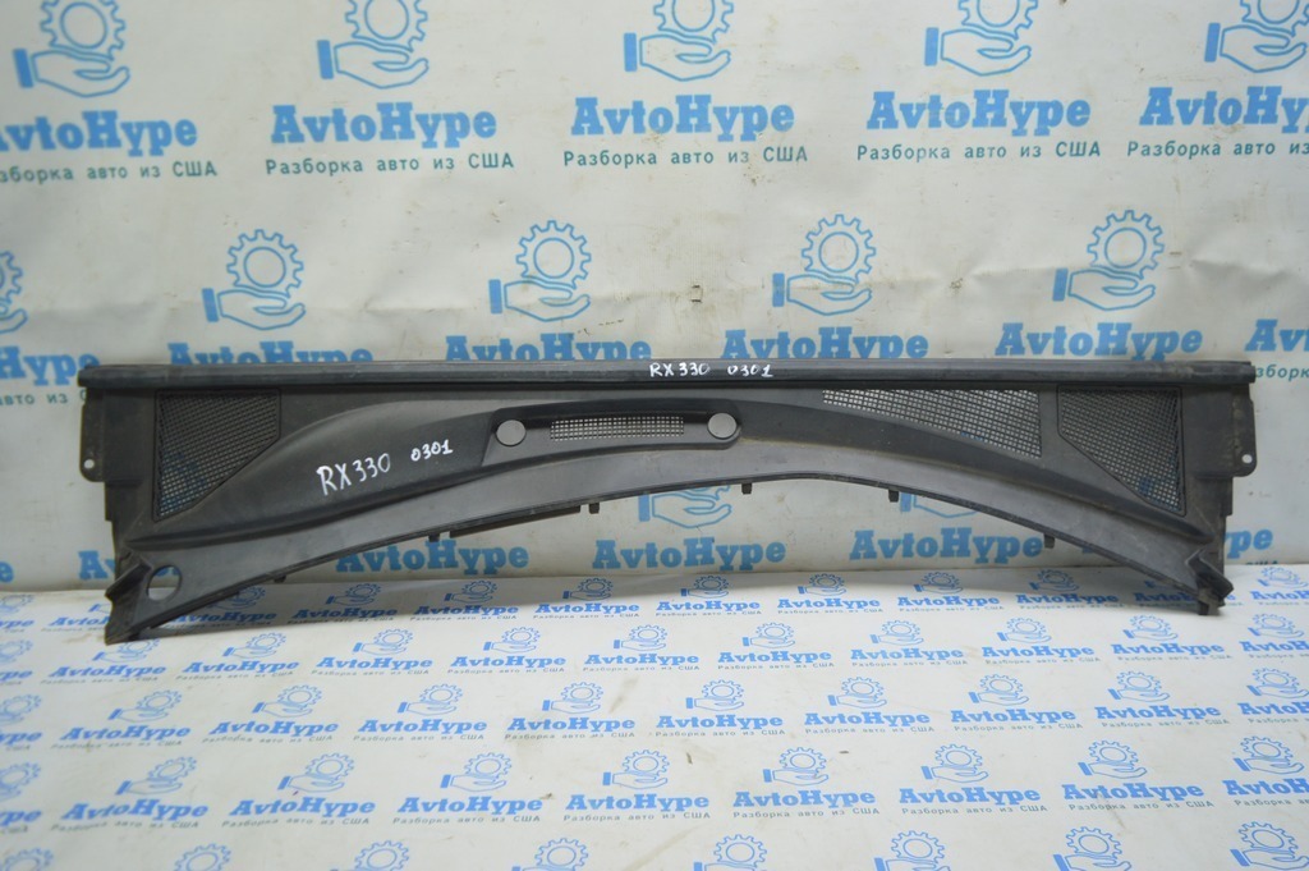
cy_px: 436
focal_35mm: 27
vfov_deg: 47.9
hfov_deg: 67.4
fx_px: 981
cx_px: 654
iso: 400
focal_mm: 18
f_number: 3.5
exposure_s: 1/40
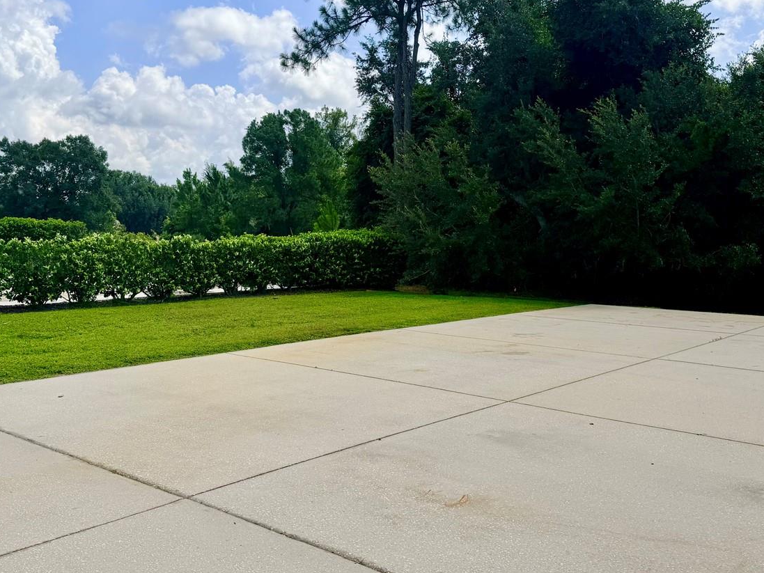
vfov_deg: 40.6
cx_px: 315
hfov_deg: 52.3
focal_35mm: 35
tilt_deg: -0.5
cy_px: 245
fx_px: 773
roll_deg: -0.3
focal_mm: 6.76
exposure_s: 1/6711
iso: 80
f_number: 1.78
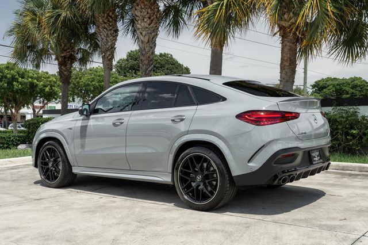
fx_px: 392
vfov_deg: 34.7
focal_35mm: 38
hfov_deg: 50.3
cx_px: 186
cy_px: 123
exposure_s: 1/60
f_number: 8
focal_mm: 31
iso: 100
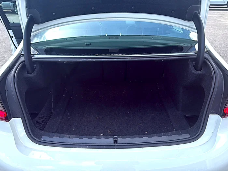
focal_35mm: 25
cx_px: 114
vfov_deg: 54.9
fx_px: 165
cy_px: 86
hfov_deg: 69.4
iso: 80
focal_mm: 6.76
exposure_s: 1/1046
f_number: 1.78
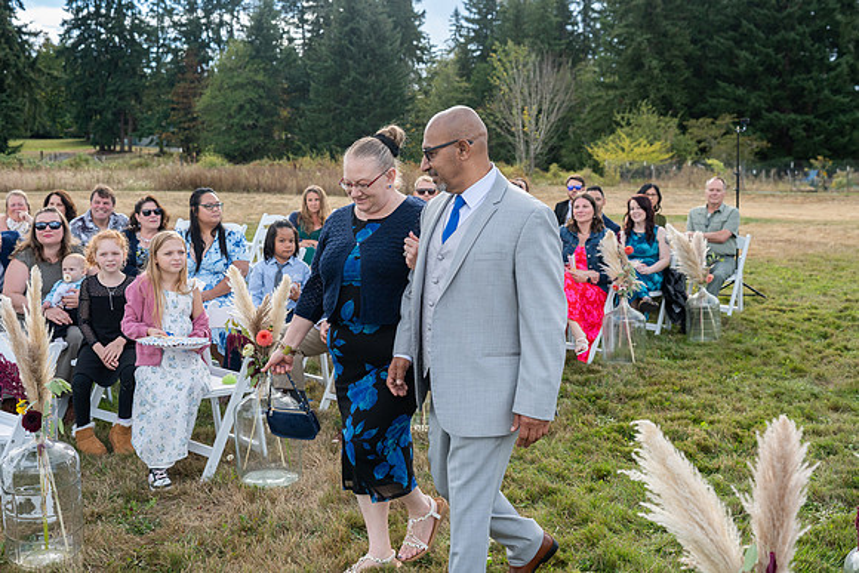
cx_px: 430
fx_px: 955
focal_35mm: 40
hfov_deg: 48.4
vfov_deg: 33.4
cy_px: 286
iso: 400
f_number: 4.5
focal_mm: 40
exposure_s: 1/1000
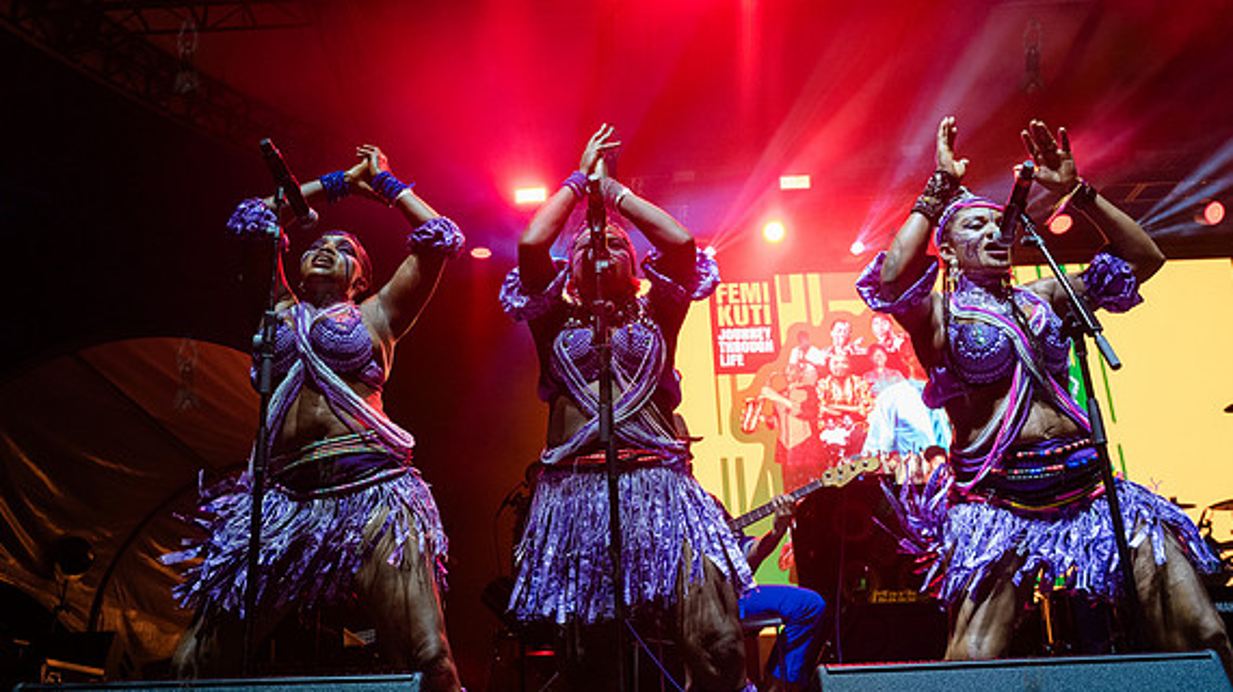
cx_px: 568
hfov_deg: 59.4
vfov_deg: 35.6
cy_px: 380
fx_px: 1078
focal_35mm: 33
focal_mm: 29
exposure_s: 1/500
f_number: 4
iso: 4000
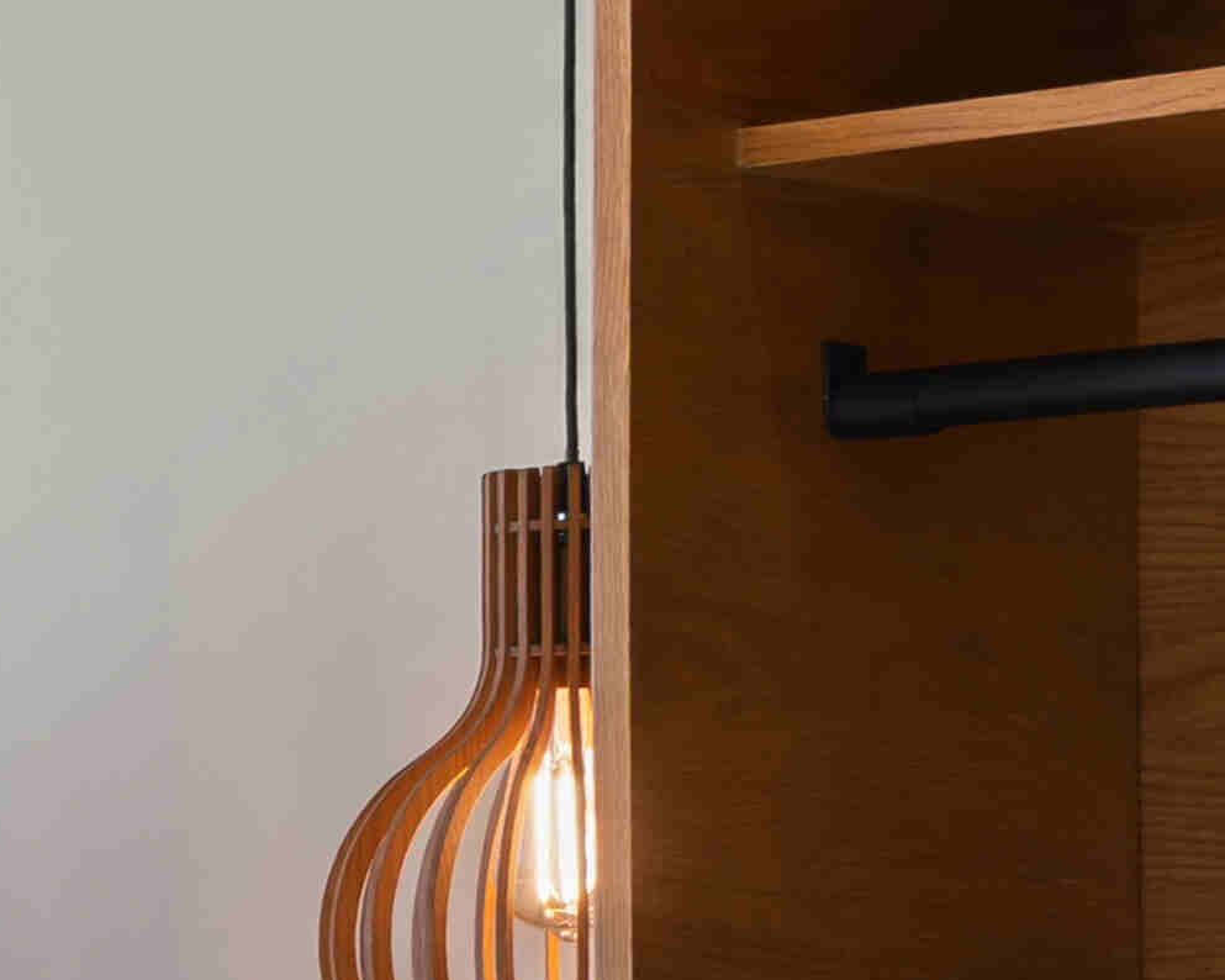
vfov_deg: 9.5
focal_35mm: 159
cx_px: -2397
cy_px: 1372
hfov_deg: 9.6
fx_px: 5763
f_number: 10
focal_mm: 24
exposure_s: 1/1.67
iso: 250
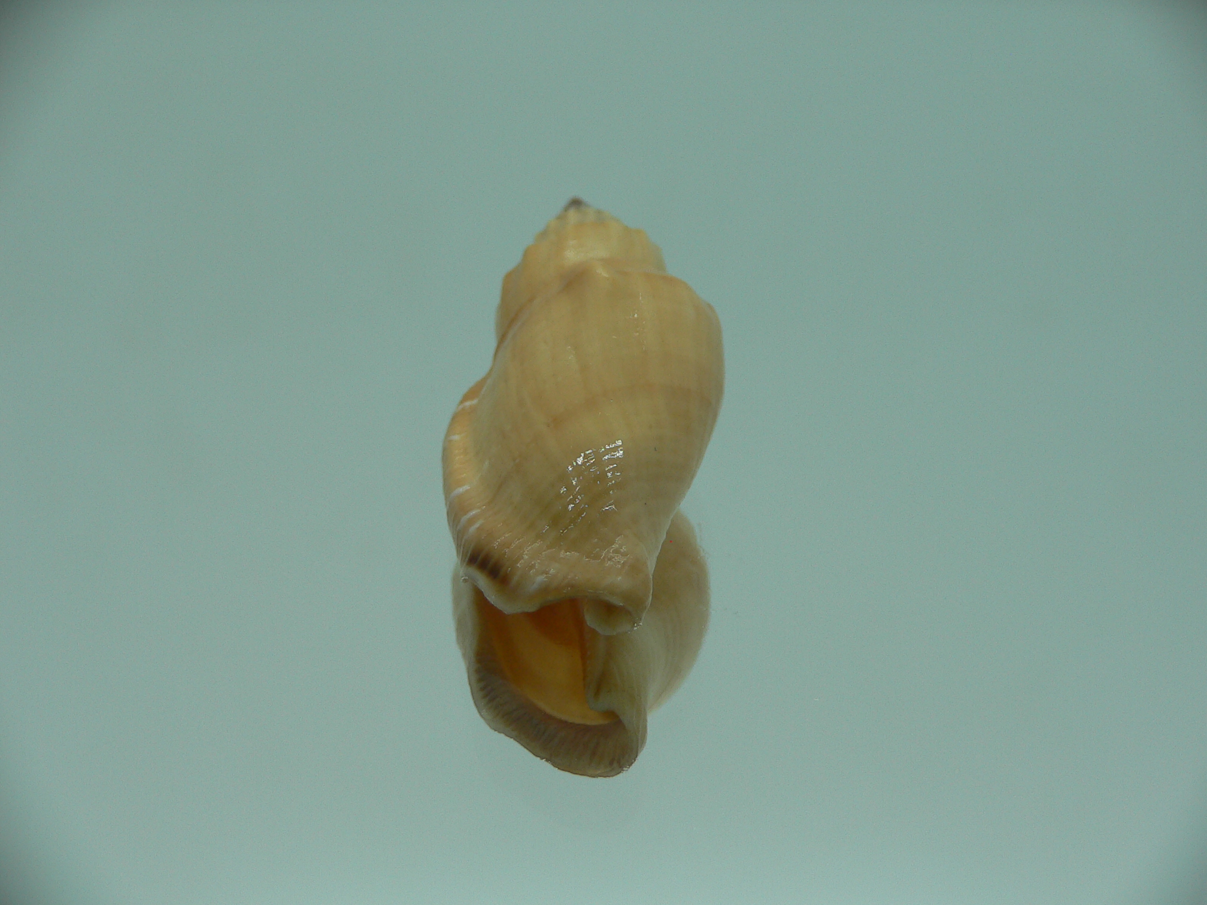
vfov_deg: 40.7
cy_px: 452
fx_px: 1220
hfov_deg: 52.6
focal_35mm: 35
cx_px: 604
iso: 80
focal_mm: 4.6
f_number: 2.8
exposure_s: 1/80
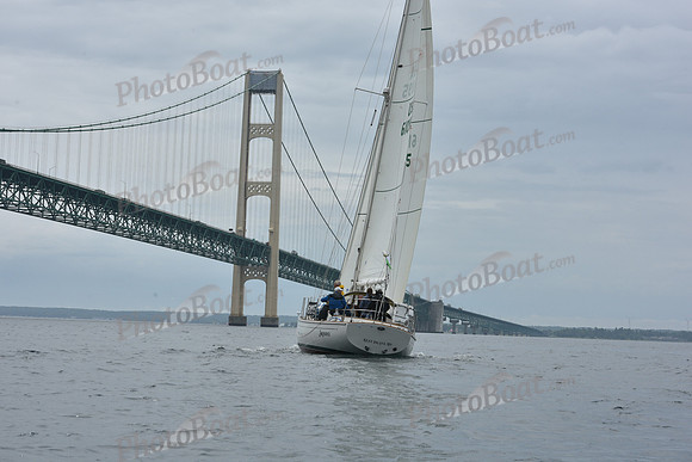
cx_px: 346
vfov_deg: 19.5
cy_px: 231
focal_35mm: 70
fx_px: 1346
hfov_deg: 28.8
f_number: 11
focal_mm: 70
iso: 250
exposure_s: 1/800
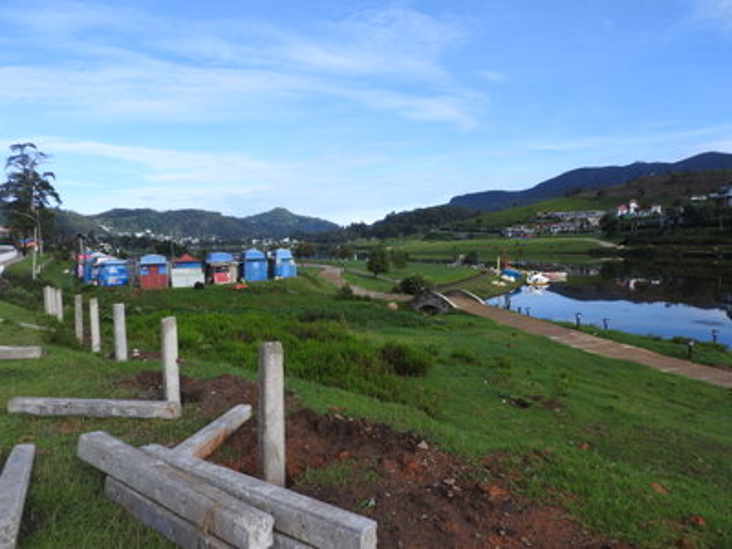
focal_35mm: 24
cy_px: 274
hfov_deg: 71.6
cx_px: 366
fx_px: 508
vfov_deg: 56.8
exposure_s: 1/1000
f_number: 3.3
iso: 100
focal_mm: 4.3
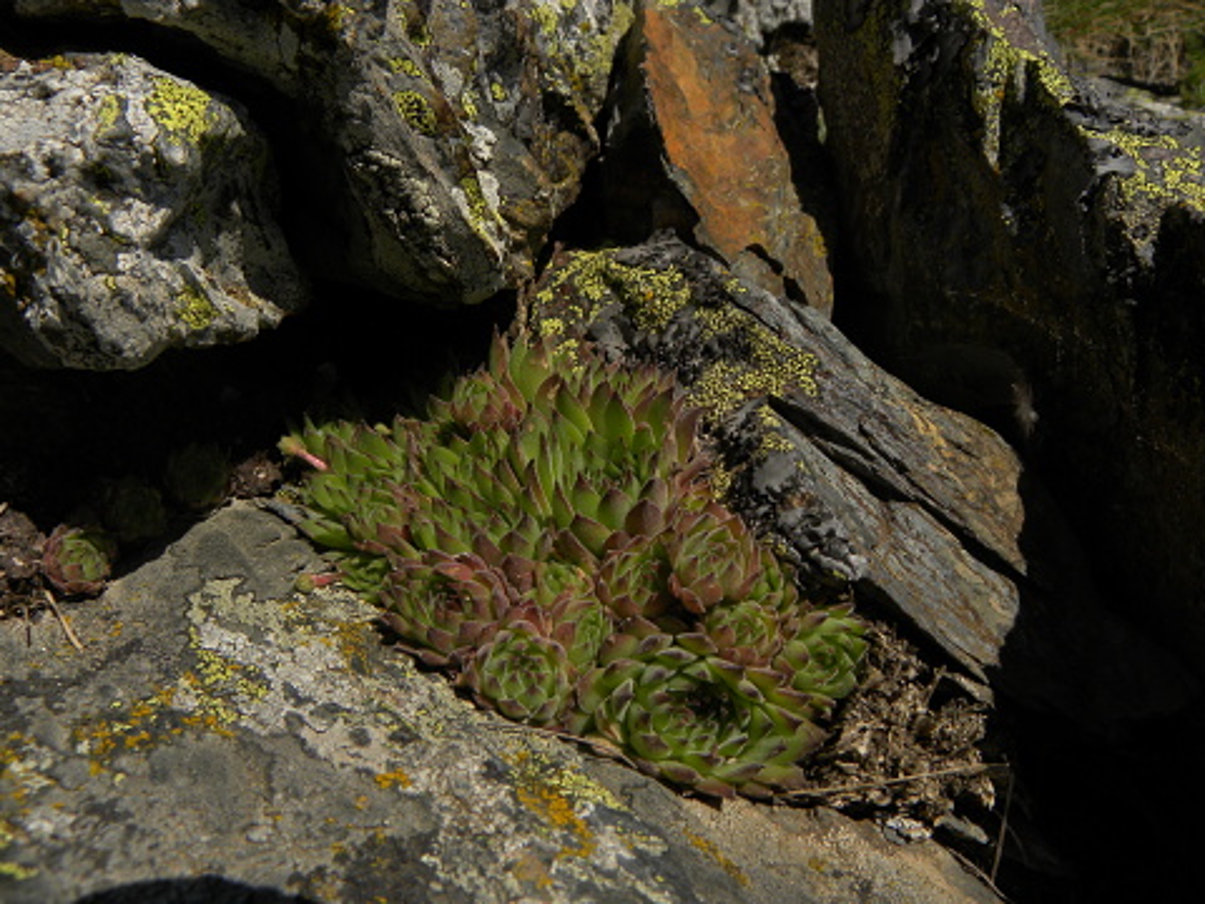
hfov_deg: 67.3
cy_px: 452
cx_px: 602
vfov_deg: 53.1
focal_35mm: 26
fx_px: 905
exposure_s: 1/800
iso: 64
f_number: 5
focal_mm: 4.6
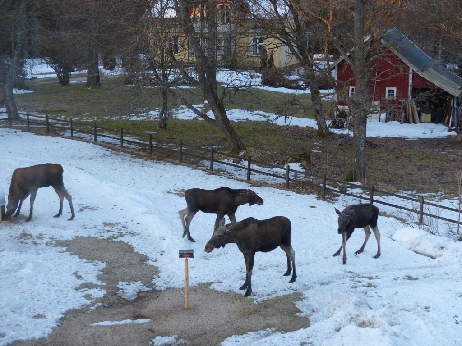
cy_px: 173
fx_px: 841
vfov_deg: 23.3
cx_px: 231
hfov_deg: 30.7
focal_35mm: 63
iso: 100
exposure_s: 1/100
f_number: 2.8
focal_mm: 11.4
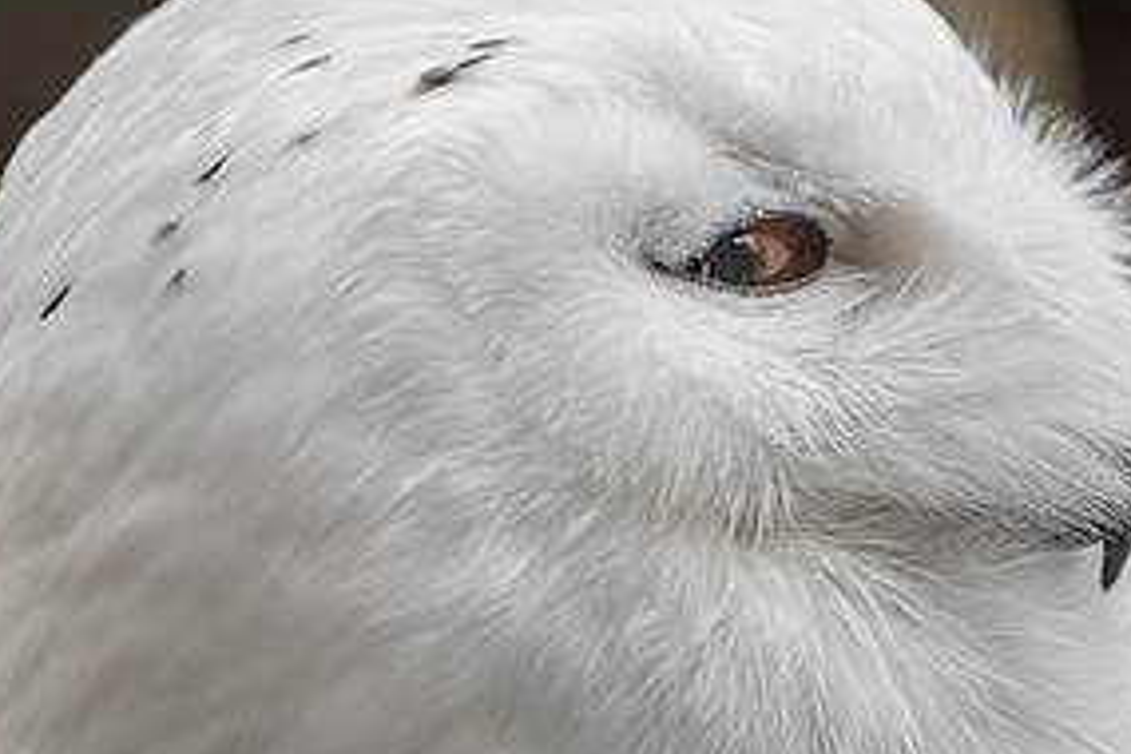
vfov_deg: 1.2
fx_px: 34618
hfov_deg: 1.9
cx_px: 651
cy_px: 462
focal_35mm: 1102
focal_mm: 541
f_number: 6.3
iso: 800
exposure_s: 1/400
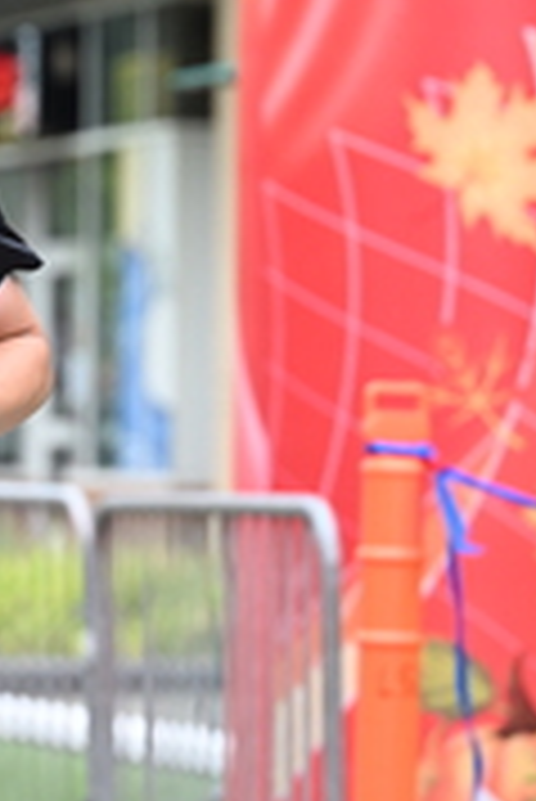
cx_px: -61
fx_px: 5572
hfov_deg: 5.5
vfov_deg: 8.2
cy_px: 198
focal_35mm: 250
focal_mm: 81
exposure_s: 1/2000
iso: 1000
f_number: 2.8
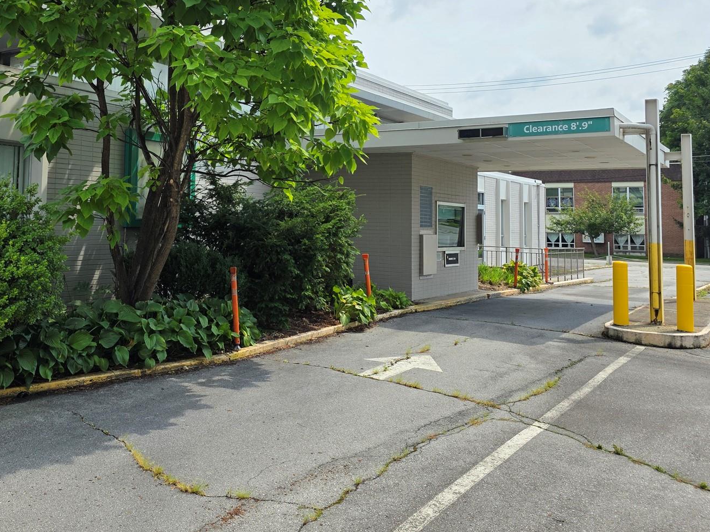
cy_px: 161
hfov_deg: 50.4
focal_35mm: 36
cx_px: 232
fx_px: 738
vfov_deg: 39.0
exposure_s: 1/6809
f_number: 1.7
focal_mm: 6.3
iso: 80
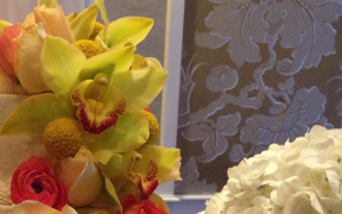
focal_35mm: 71
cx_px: 75
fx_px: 662
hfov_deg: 28.4
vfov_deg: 17.7
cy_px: 235
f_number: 2.4
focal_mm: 4.12
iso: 400
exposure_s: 1/20
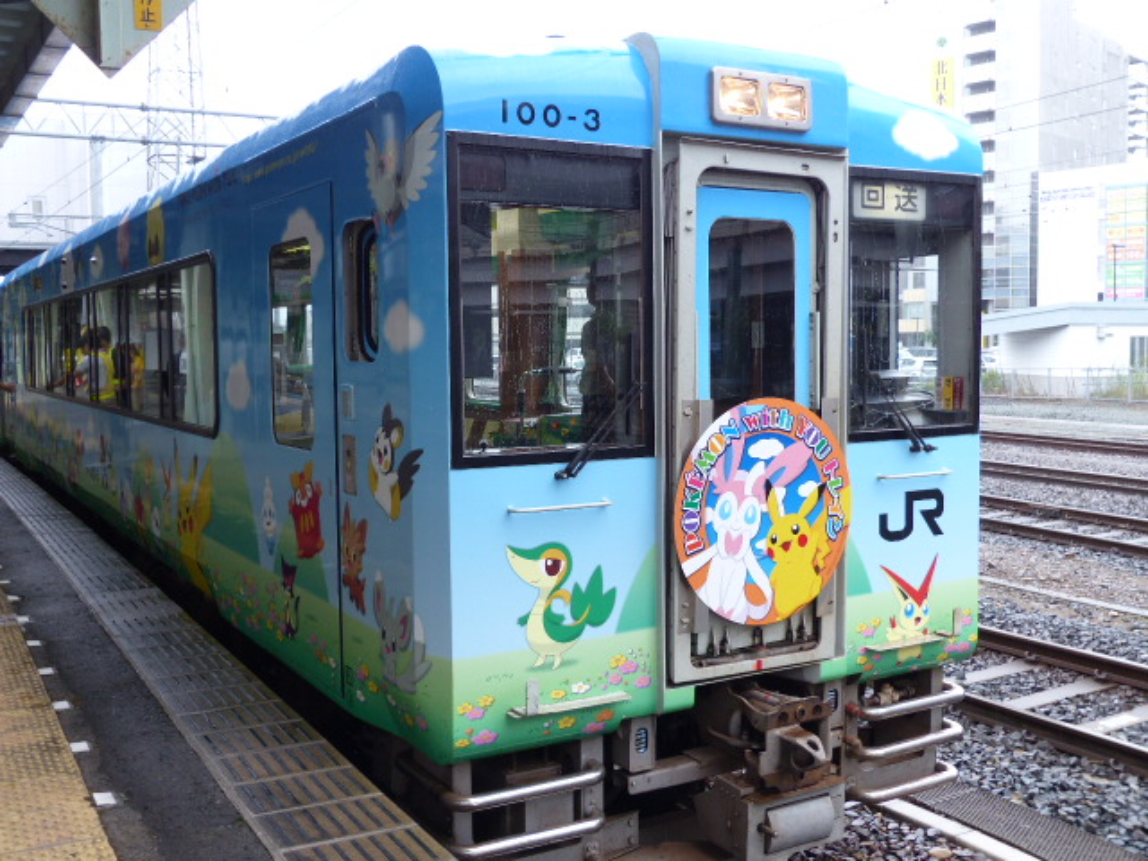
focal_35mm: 36
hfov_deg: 51.4
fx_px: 1194
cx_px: 574
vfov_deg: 39.7
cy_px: 430
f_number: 2.8
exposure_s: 1/80
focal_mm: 6.4
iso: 100
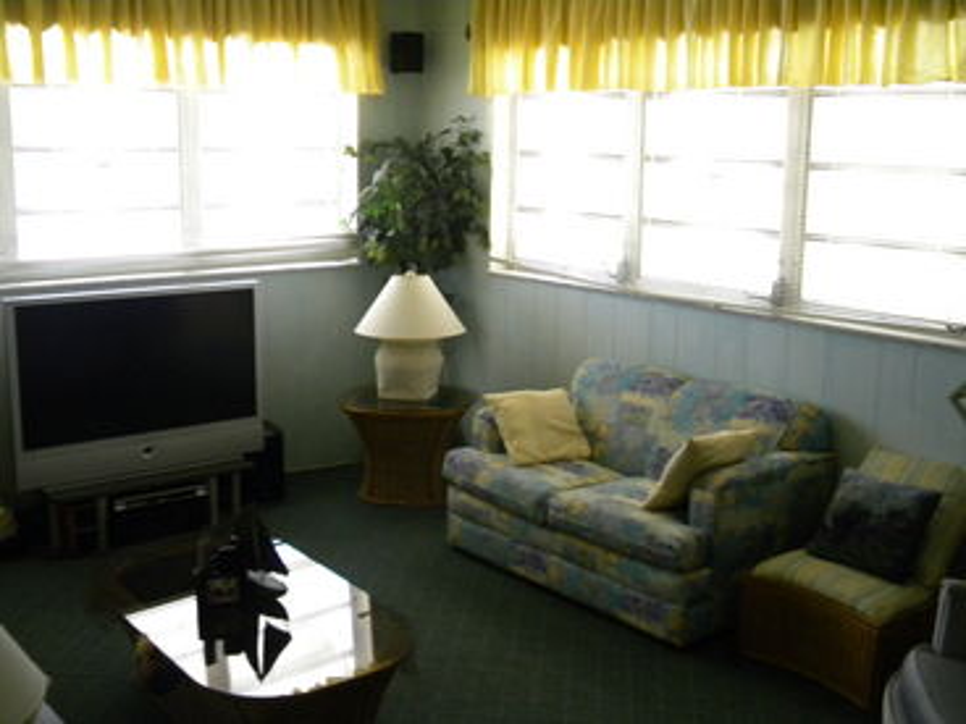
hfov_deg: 45.8
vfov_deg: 35.1
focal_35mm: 41
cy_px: 362
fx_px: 1144
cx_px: 483
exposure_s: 1/69.3
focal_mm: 7.3
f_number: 3.8
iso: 400
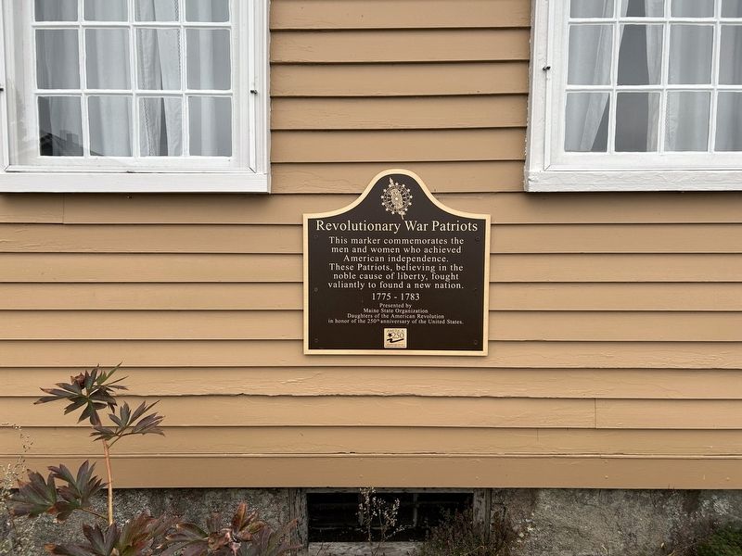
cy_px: 278
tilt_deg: -8.7
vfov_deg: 53.1
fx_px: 557
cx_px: 371
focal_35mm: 26
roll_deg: -0.1
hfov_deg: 67.3
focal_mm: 5.7
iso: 50
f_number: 1.5
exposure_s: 1/601
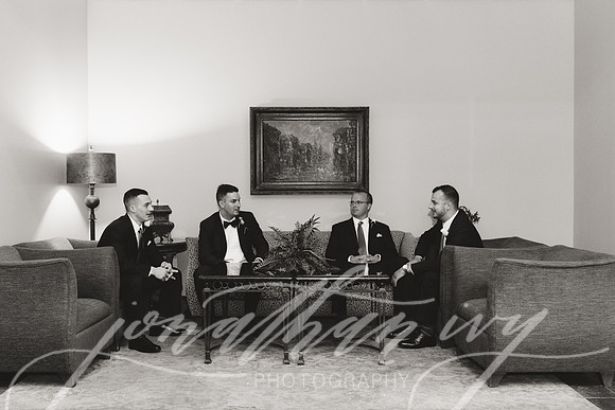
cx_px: 314
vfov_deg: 37.2
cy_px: 209
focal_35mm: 36
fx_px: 610
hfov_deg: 53.5
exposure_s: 1/100
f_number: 4
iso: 3200
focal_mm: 35
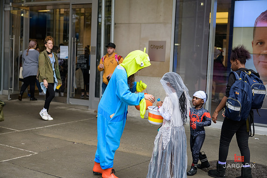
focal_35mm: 58
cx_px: 134
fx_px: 430
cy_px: 89
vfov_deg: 23.4
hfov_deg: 34.5
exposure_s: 1/400
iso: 800
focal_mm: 58
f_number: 3.2
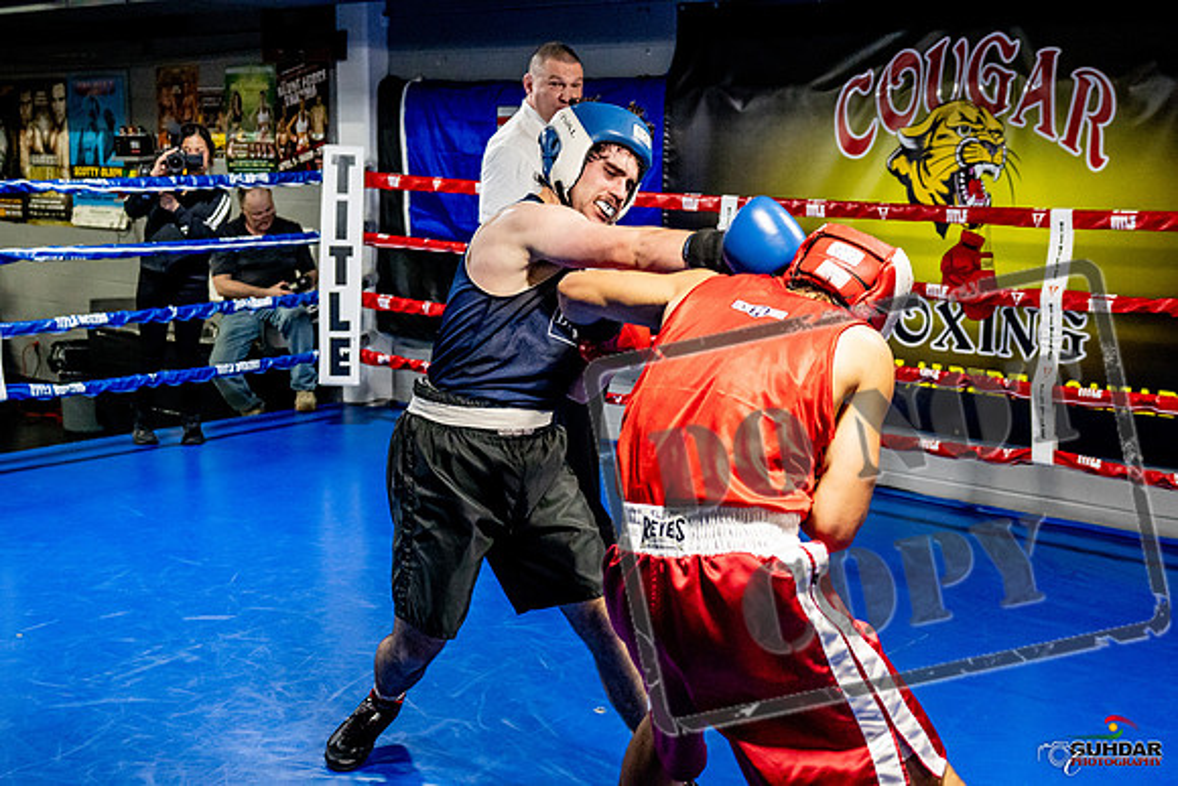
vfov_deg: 29.9
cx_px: 589
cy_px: 393
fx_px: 1473
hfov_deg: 43.6
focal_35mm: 45
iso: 5000
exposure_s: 1/800
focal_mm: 30
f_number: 2.8
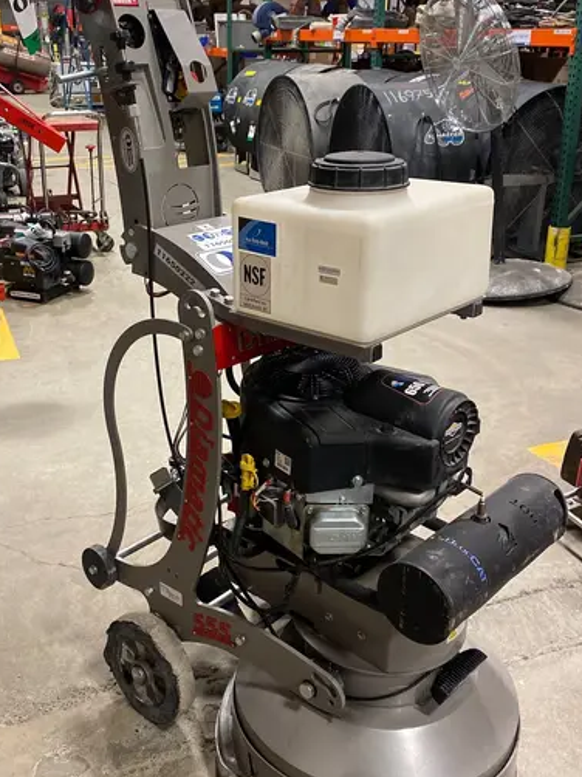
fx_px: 853
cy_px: 341
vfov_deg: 48.9
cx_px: 238
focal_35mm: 38
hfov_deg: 37.6
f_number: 1.8
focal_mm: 4.25
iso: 250
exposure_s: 1/60
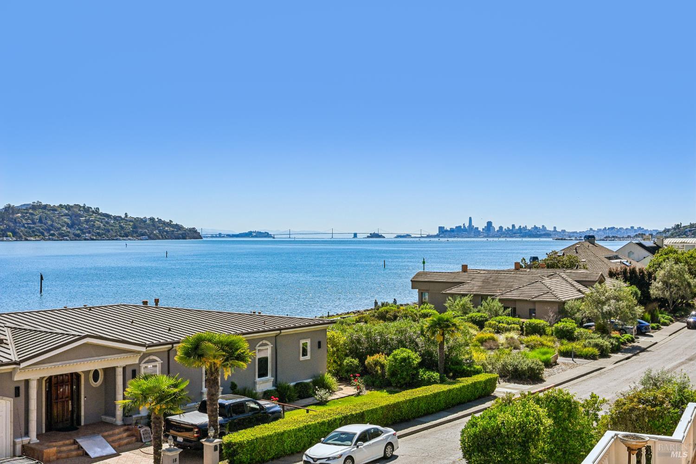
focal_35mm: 43
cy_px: 232
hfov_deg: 45.4
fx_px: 831
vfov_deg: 31.2
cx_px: 348
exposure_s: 1/2000
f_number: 13
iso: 800
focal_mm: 43
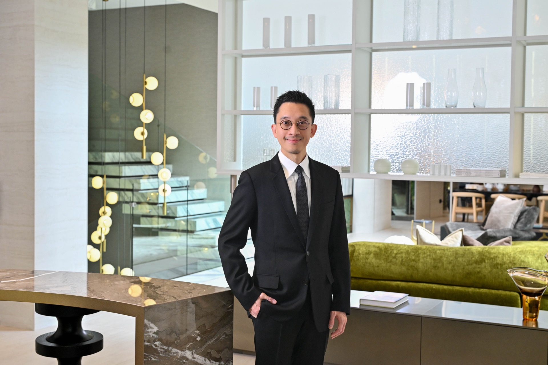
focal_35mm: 50
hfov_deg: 39.6
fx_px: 761
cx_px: 274
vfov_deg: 27.0
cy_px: 182
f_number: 5
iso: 640
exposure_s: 1/125
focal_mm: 50
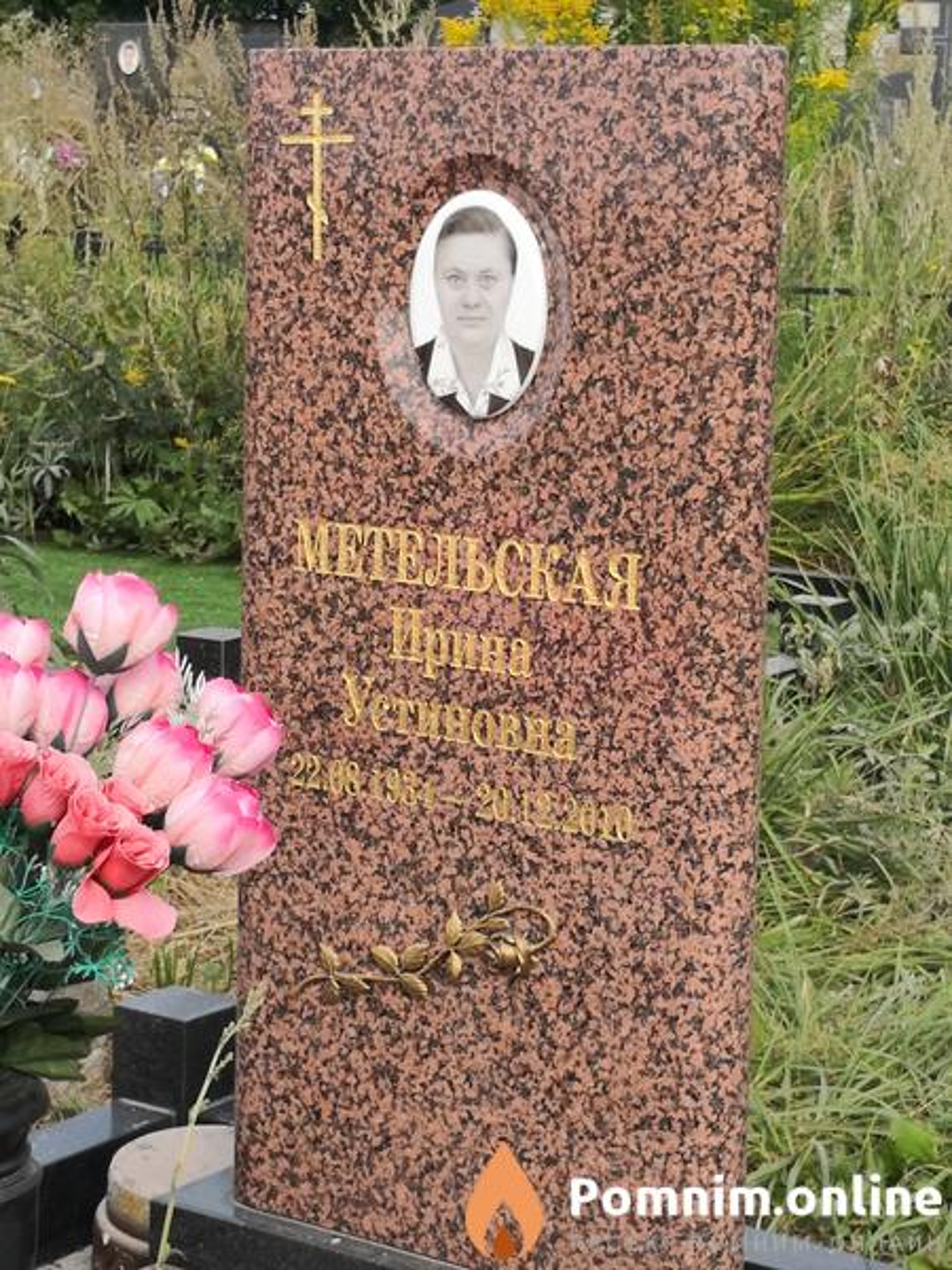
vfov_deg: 27.0
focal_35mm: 72
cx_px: 476
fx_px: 2640
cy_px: 635
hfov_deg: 20.4
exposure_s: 1/1091
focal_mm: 3.95
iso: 50
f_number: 1.6
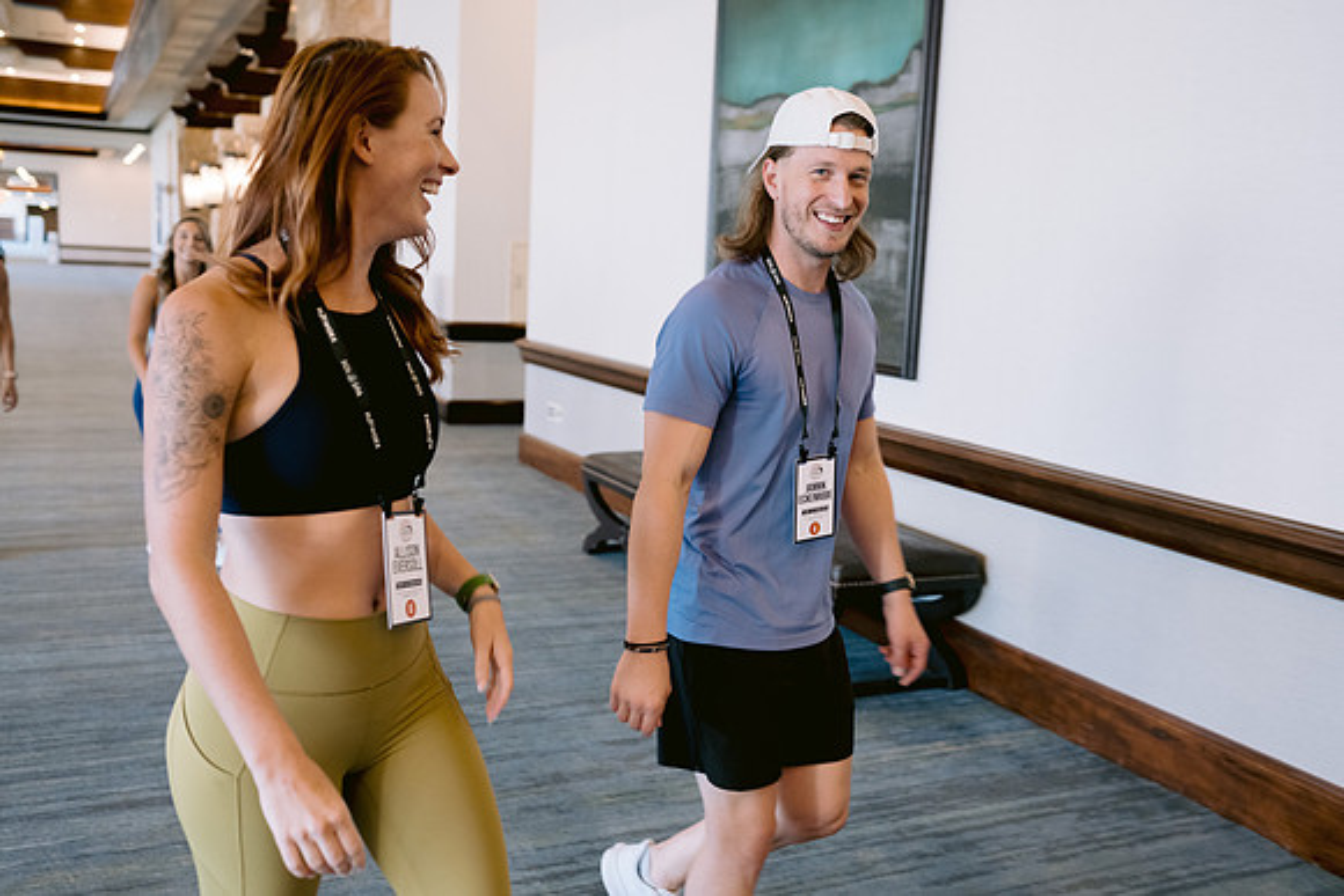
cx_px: 672
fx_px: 1307
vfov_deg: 37.9
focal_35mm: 35
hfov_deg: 54.4
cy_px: 448
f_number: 2.8
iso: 1600
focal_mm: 35
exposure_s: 1/160
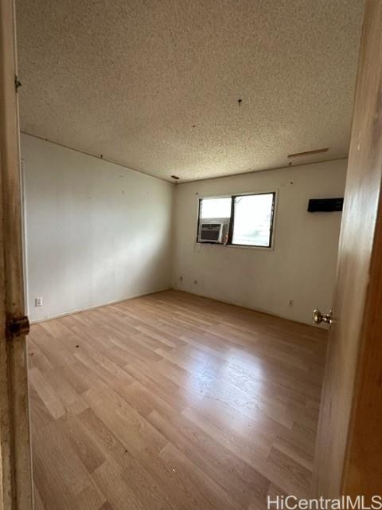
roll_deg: -3.9
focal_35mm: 14
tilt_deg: -6.0
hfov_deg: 85.7
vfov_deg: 102.1
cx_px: 191
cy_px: 255
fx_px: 206
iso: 400
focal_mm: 2.22
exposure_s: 1/60
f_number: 2.2
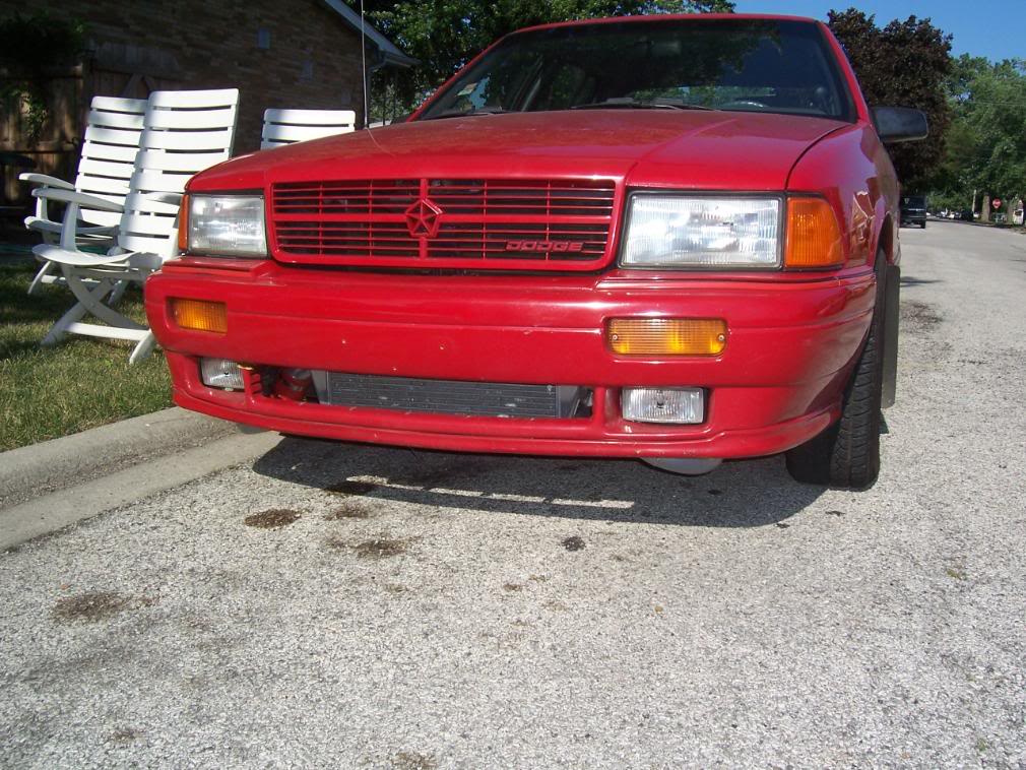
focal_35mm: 34
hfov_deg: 53.9
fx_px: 1008
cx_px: 513
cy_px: 385
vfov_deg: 41.8
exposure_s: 1/750
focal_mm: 5.6
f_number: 5.6
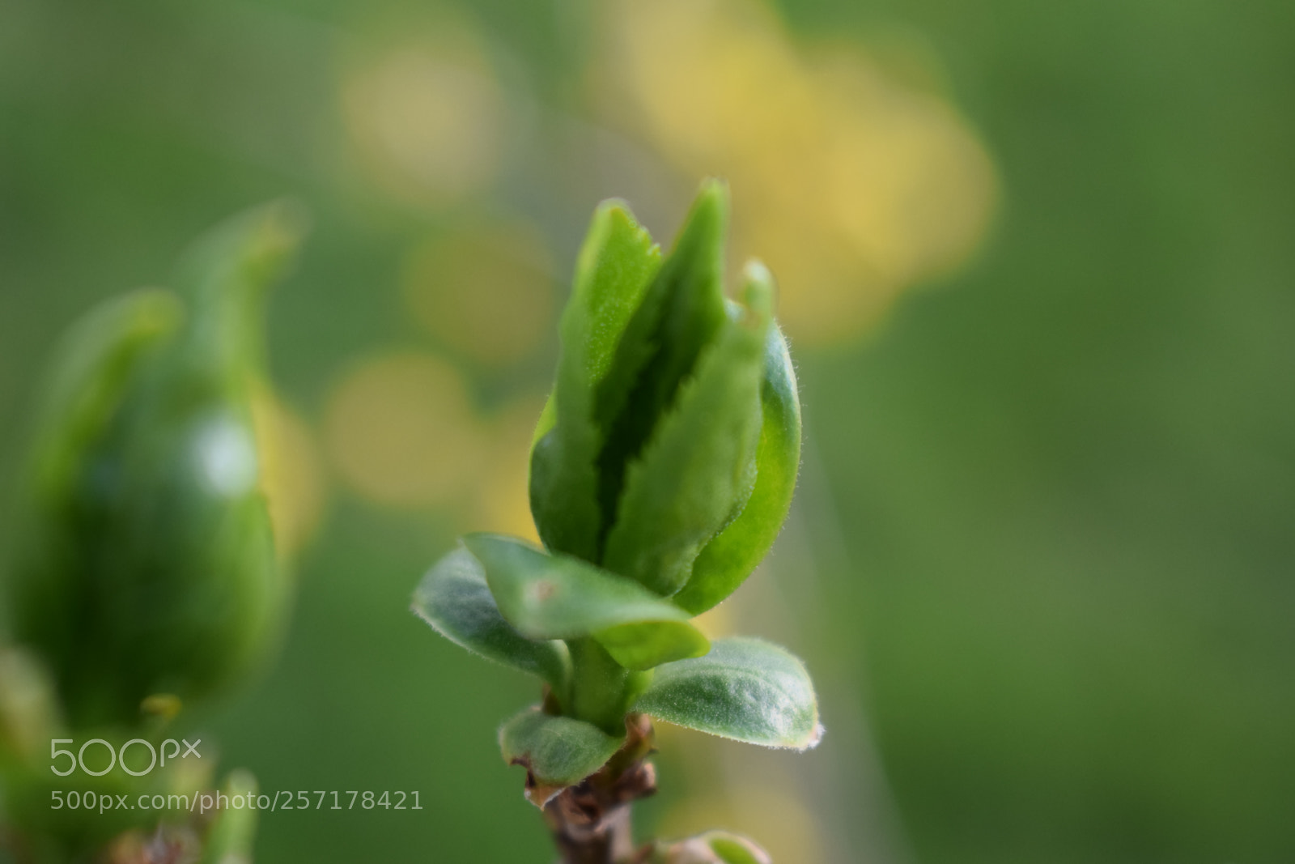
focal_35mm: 82
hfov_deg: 24.6
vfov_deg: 16.6
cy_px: 432
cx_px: 648
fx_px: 2968
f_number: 5.6
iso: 800
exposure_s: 1/640
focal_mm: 55
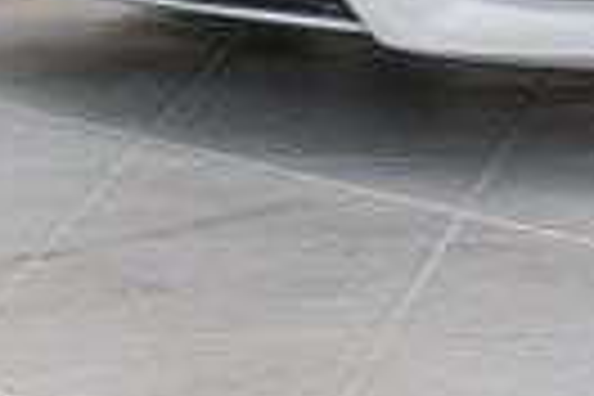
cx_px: 1275
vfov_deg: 3.5
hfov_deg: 5.1
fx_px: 6484
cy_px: -432
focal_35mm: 393
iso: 100
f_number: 4
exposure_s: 1/1000
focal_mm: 70
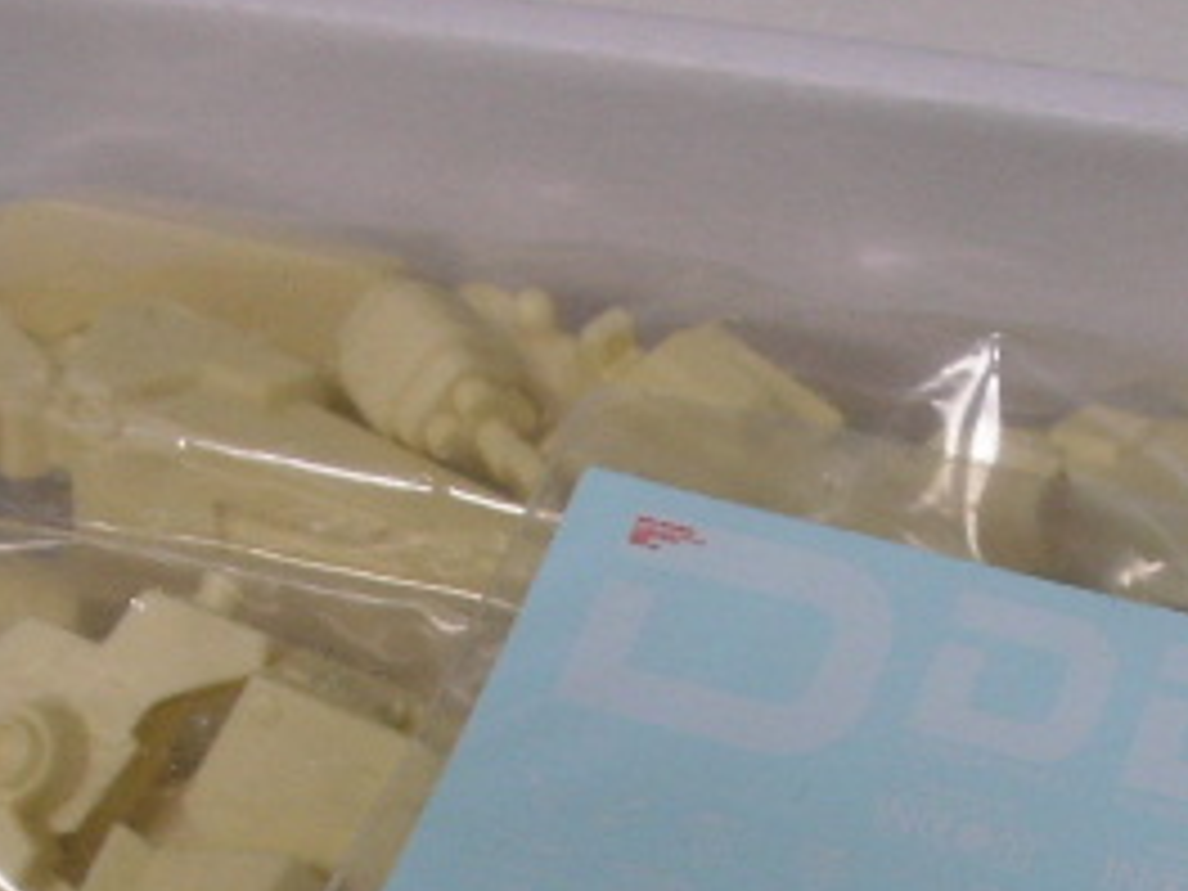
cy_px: 1048
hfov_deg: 21.2
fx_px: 3157
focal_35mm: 92
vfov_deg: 15.5
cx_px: 819
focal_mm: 5.8
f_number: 3.5
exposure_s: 1/24.5
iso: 100
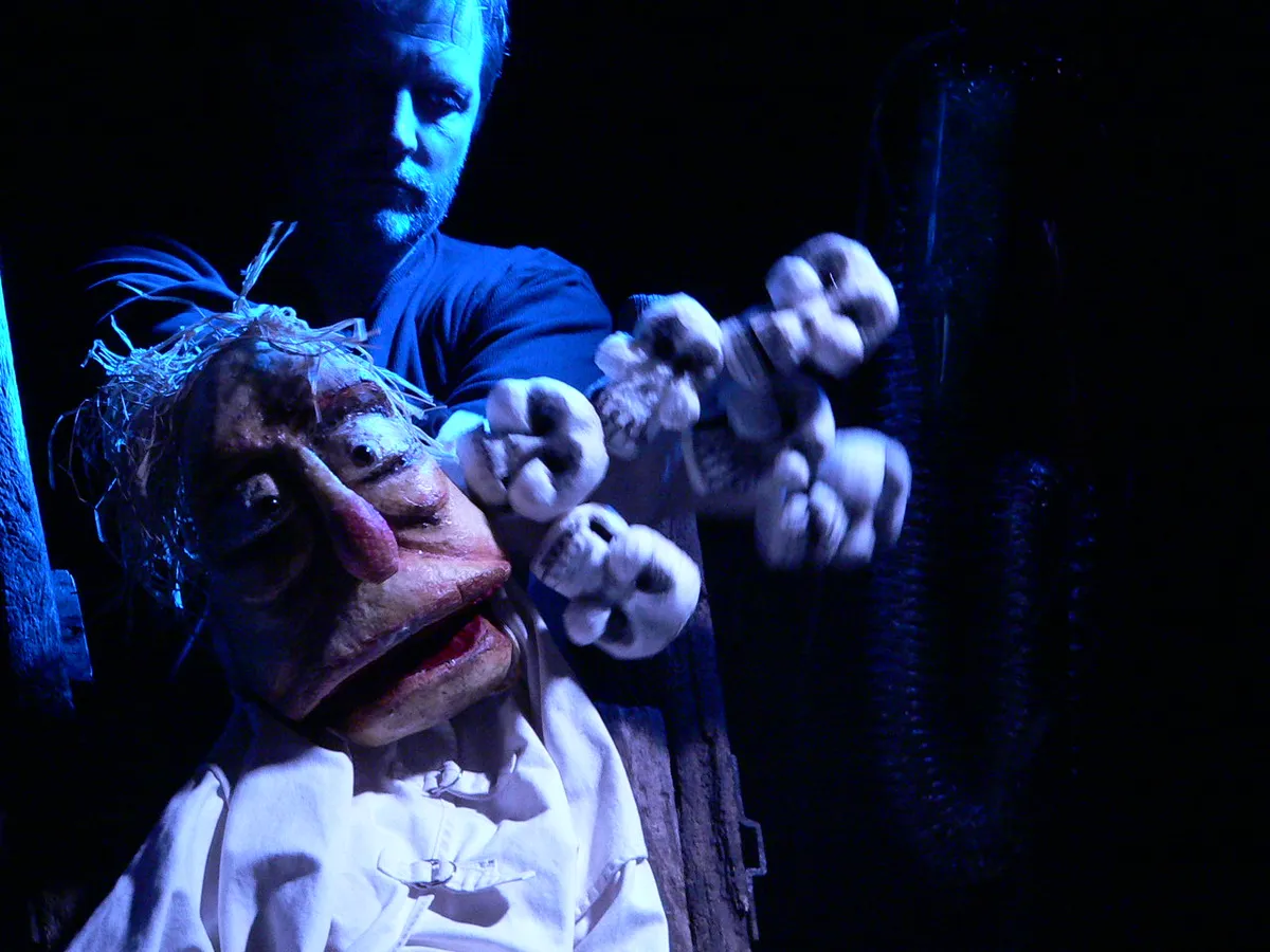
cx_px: 635
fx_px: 4403
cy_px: 476
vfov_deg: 12.3
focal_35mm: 120
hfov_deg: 16.4
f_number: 3.7
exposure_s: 1/30
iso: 400
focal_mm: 20
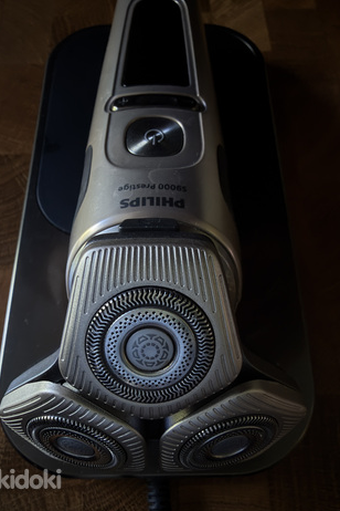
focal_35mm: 27
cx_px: 158
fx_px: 382
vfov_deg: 67.3
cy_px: 241
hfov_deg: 47.9
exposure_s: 1/24
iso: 320
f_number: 2.2
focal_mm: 2.22
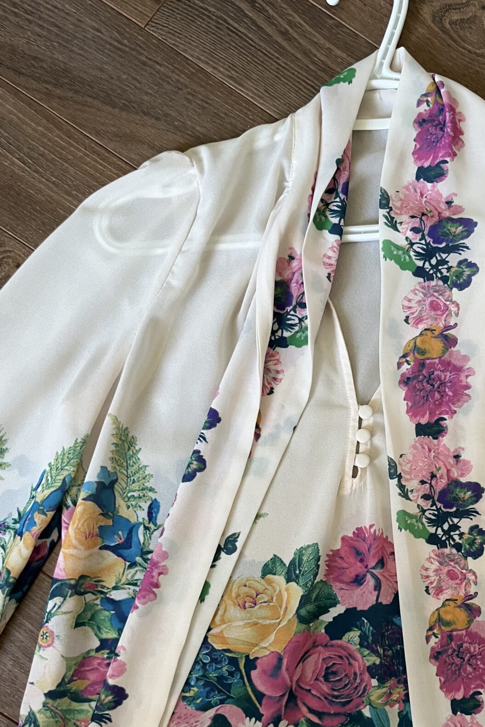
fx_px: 707
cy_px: 434
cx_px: 342
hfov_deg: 37.2
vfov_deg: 54.1
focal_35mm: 35
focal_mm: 5.1
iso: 250
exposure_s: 1/60
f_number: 1.6
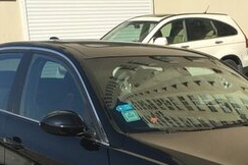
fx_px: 565
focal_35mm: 82
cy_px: 198
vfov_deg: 16.0
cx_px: 171
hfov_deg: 24.6
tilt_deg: -17.4
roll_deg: +3.0
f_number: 2.2
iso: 25
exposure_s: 1/974
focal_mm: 4.15
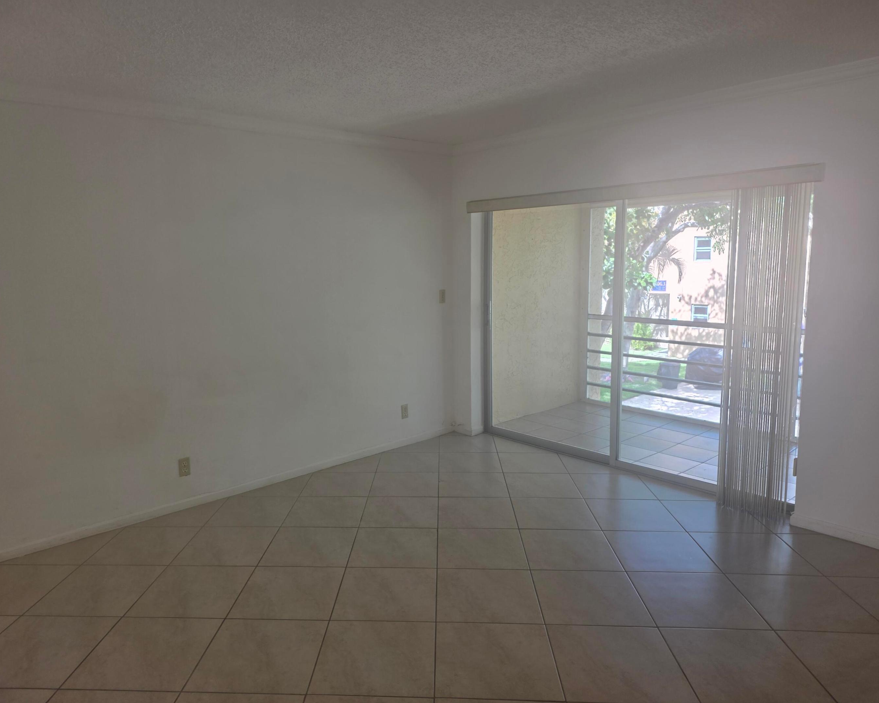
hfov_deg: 70.2
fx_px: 624
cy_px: 351
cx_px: 410
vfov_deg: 58.8
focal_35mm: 24
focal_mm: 6.25
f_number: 1.7
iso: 64
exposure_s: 1/120
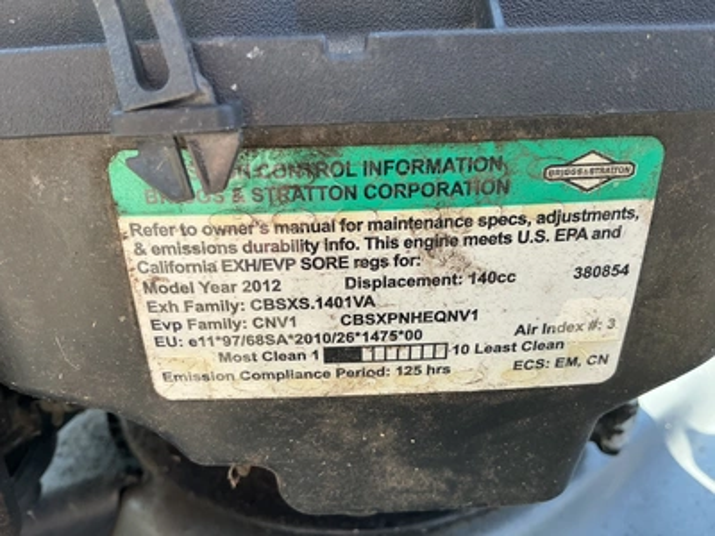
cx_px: 358
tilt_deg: -25.8
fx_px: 578
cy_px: 268
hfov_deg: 63.4
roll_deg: -4.0
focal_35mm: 28
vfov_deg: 49.7
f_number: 1.8
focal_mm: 3
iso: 20
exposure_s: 1/221
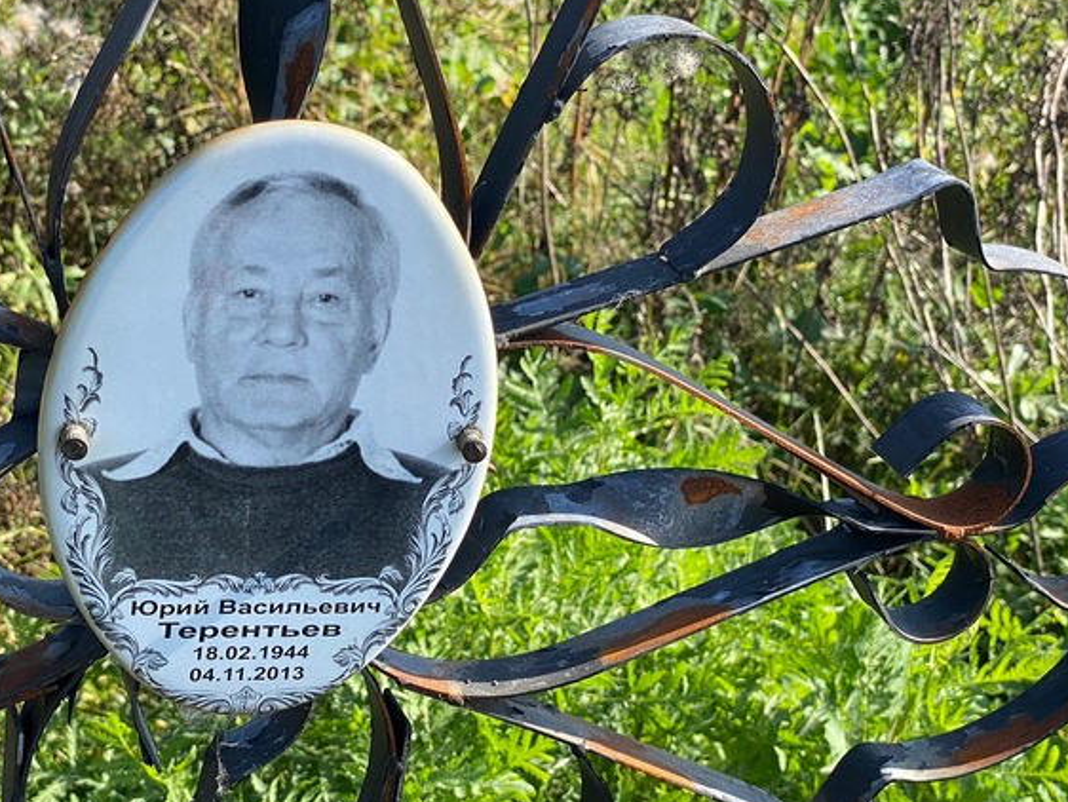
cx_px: 374
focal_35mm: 74
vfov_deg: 19.9
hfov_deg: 26.2
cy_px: 393
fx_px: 2284
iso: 20
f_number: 2
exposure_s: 1/424
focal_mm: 6
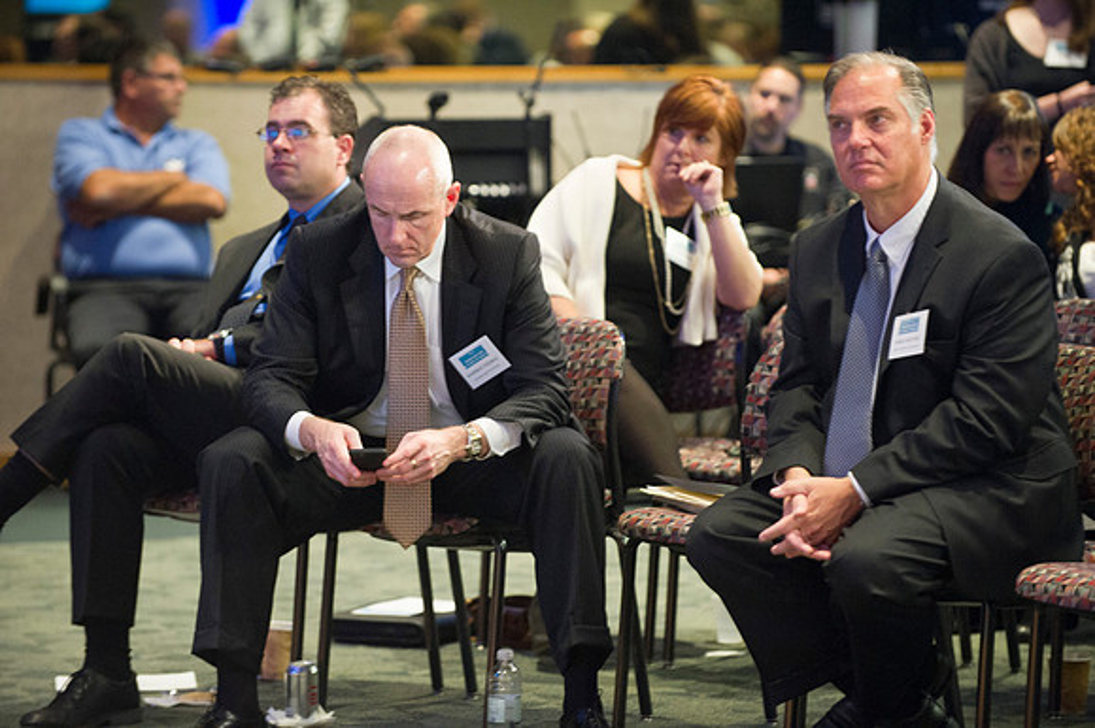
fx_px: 4864
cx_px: 548
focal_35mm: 160
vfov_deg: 8.6
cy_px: 364
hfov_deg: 12.8
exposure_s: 1/60
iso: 2500
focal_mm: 160
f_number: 2.8
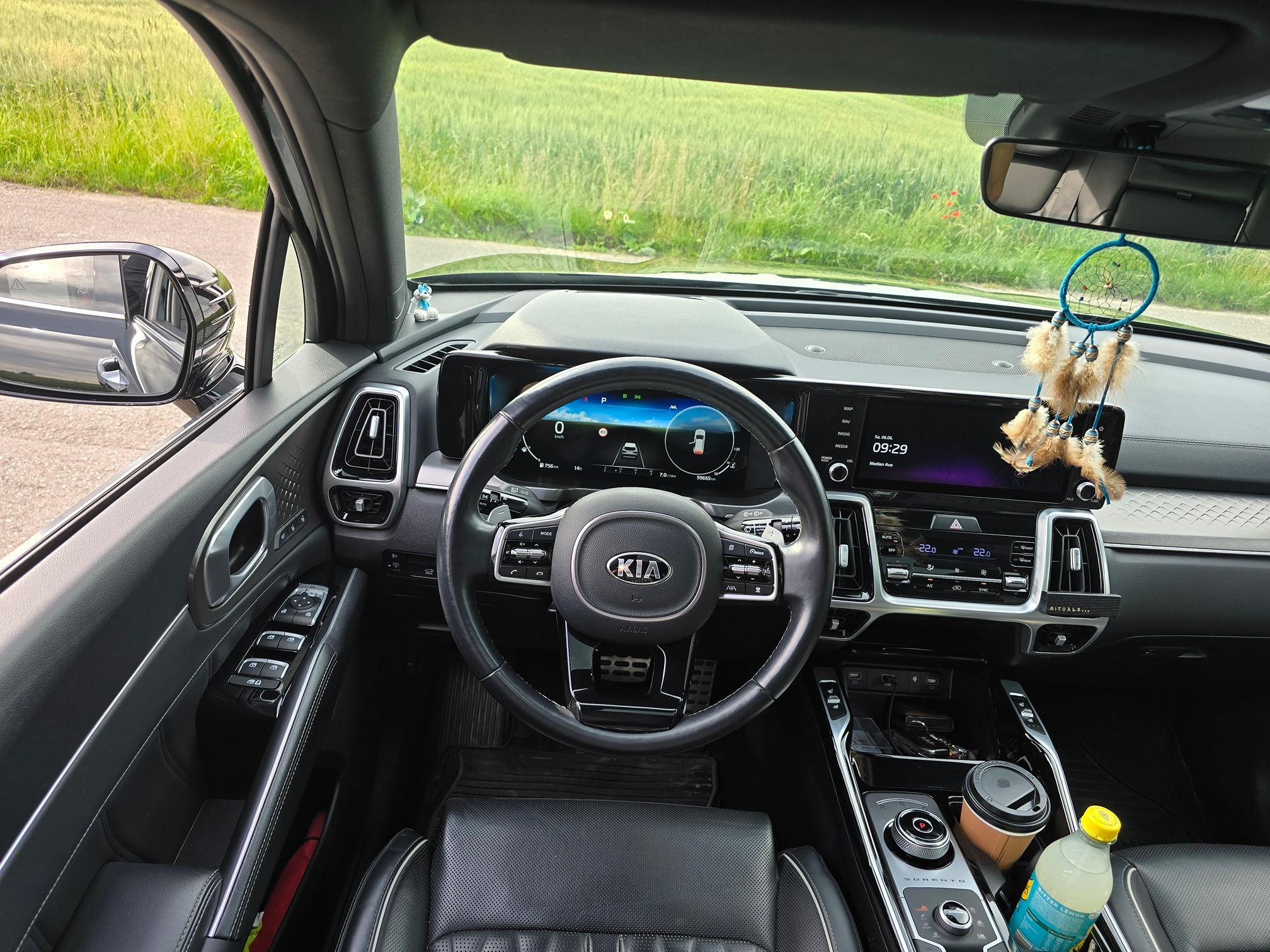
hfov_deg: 73.9
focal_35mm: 23
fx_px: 844
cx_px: 635
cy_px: 476
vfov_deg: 58.9
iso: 16
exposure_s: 1/100
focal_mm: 6.3
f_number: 1.7
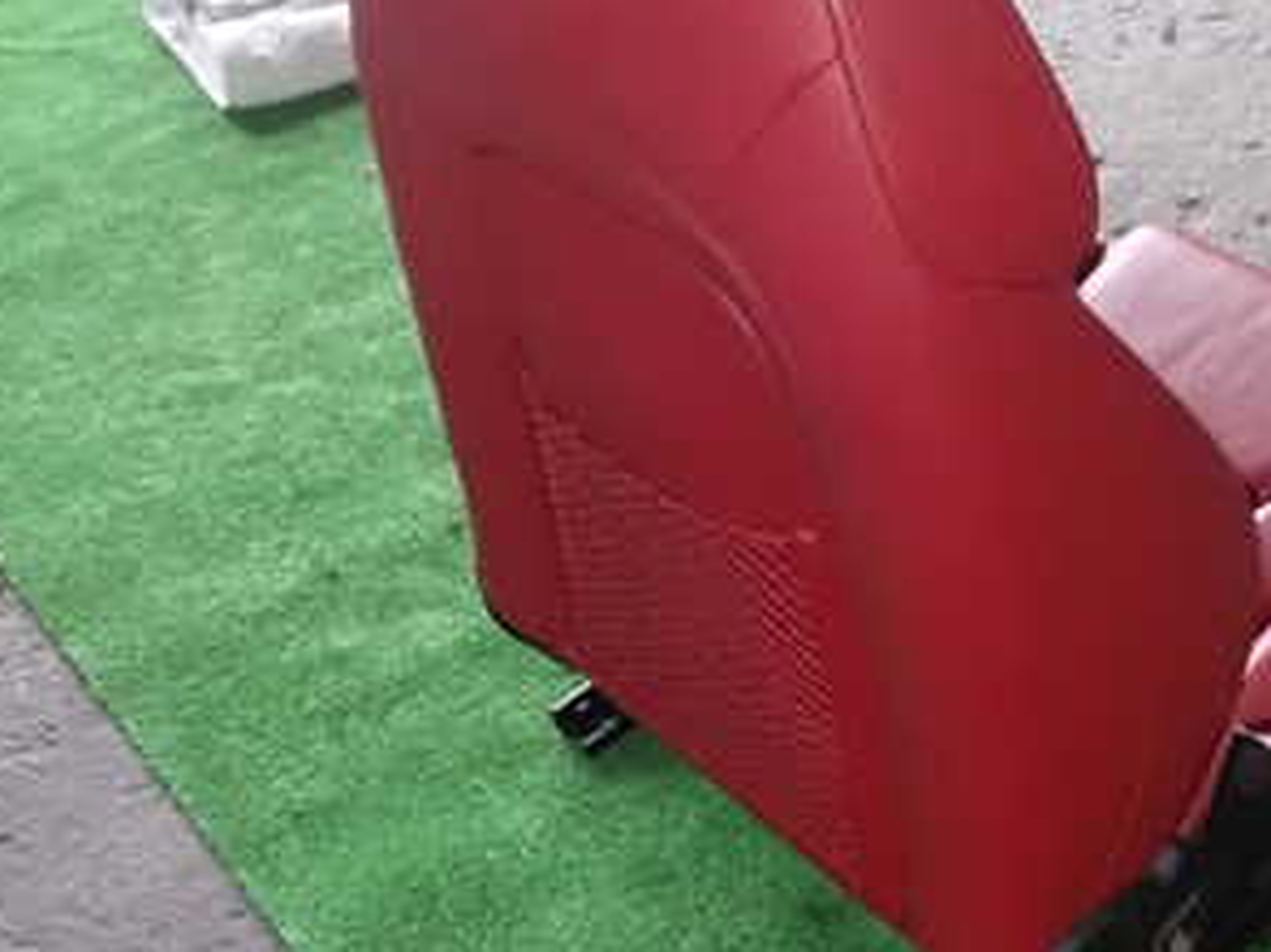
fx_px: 2239
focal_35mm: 61
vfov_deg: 23.8
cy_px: 271
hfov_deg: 31.3
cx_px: 918
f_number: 9
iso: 1600
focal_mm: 5.4
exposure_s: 1/30
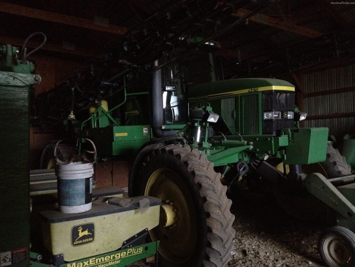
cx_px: 178
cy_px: 134
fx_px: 359
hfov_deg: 52.6
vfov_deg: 40.7
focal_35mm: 35
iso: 800
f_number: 2.4
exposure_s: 1/15
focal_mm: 4.28
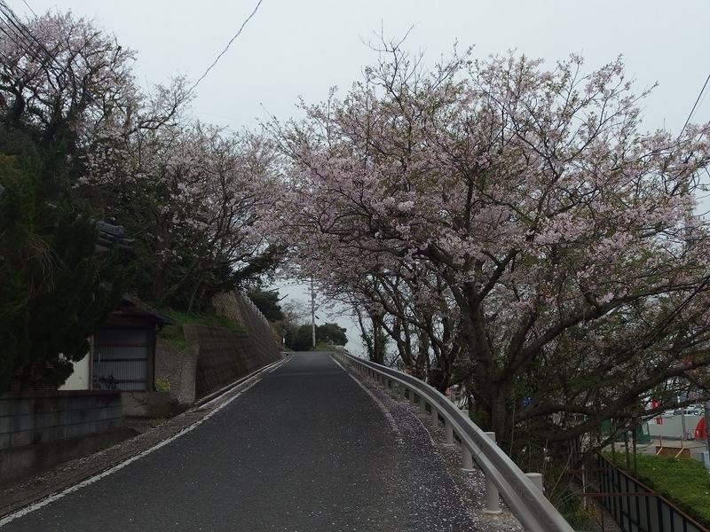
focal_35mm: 35
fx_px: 718
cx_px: 355
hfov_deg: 52.6
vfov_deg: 40.7
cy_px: 266
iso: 100
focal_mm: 6.2
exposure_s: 1/500
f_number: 3.5
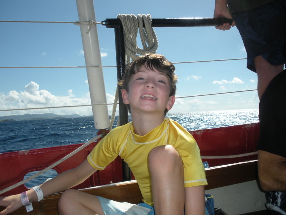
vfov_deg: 39.7
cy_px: 108
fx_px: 297
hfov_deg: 51.4
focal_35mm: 36
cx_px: 143
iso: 64
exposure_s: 1/1149
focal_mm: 6.3
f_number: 3.5
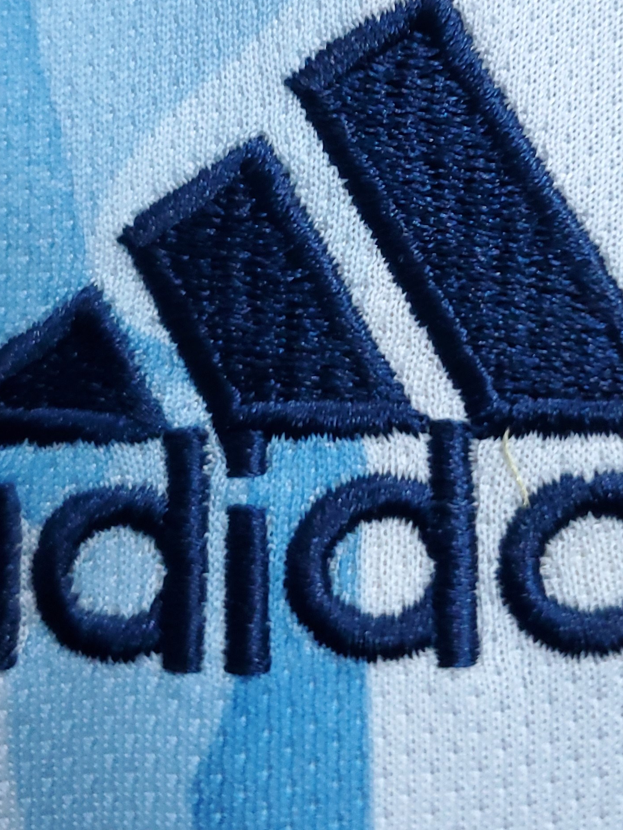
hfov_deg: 26.0
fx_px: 1344
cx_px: 411
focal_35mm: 56
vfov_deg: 33.4
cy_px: 172
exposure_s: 1/30
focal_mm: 4.3
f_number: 1.5
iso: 200
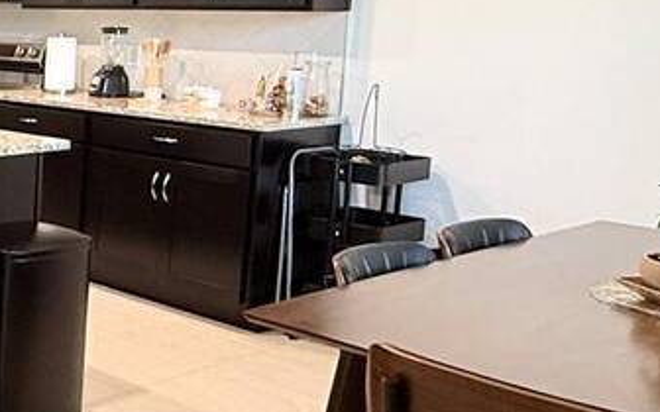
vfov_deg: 24.2
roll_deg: -0.8
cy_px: 116
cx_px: -269
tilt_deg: -5.8
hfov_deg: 28.5
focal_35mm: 53
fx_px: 953
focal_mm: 2.22
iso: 320
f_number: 2.2
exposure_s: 1/60
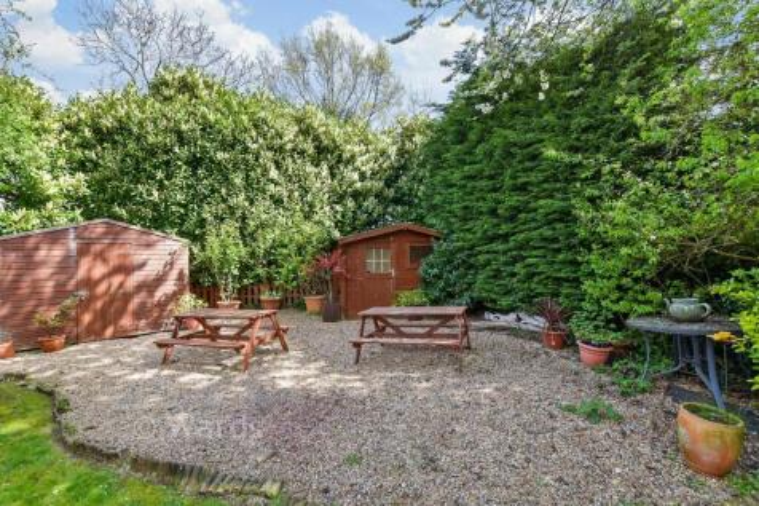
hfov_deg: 100.4
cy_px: 253
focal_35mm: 15
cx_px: 380
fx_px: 316
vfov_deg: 77.3
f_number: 8
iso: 320
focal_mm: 10
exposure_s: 1/160
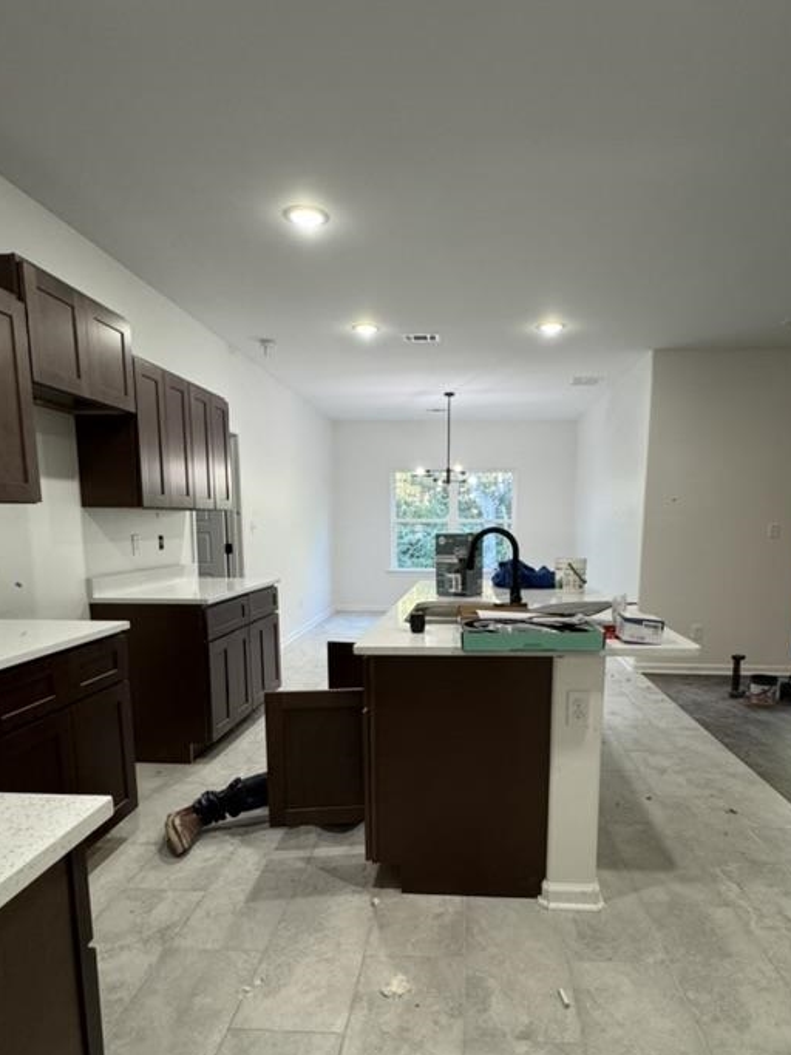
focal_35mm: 21
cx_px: 439
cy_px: 618
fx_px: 640
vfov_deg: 78.3
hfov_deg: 63.3
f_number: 2.2
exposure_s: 1/120
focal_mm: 2.22
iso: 250
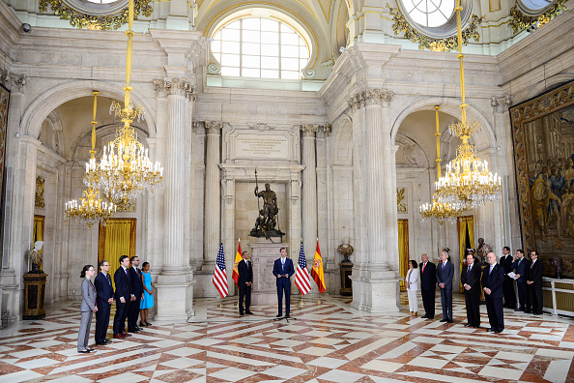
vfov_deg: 45.0
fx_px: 462
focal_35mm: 29
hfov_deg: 63.7
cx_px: 287
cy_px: 192
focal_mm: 29
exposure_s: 1/400
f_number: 3.5
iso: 2000
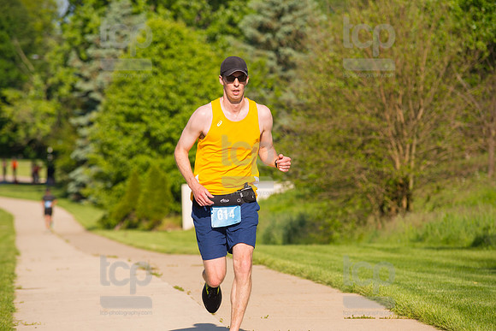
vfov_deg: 6.9
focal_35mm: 200
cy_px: 166
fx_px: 2756
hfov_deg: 10.3
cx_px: 248
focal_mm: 200
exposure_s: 1/2000
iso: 400
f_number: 5.6
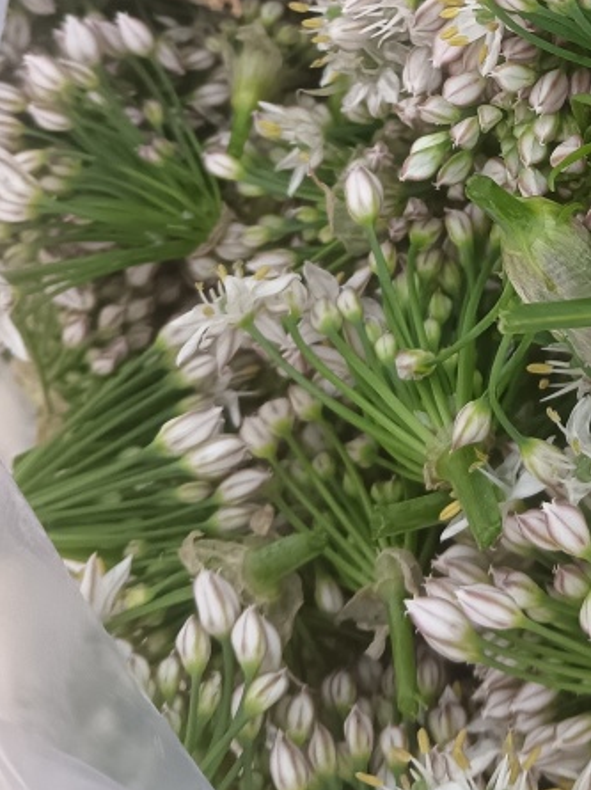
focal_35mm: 60
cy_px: 109
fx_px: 1368
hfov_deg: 23.2
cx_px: 621
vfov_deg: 31.0
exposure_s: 1/900
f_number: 1.8
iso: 740
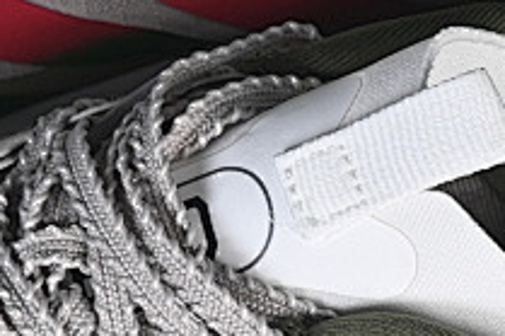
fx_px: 5438
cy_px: 227
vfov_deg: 3.5
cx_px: 172
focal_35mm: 388
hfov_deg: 5.3
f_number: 7.1
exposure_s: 1/80
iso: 160
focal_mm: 50
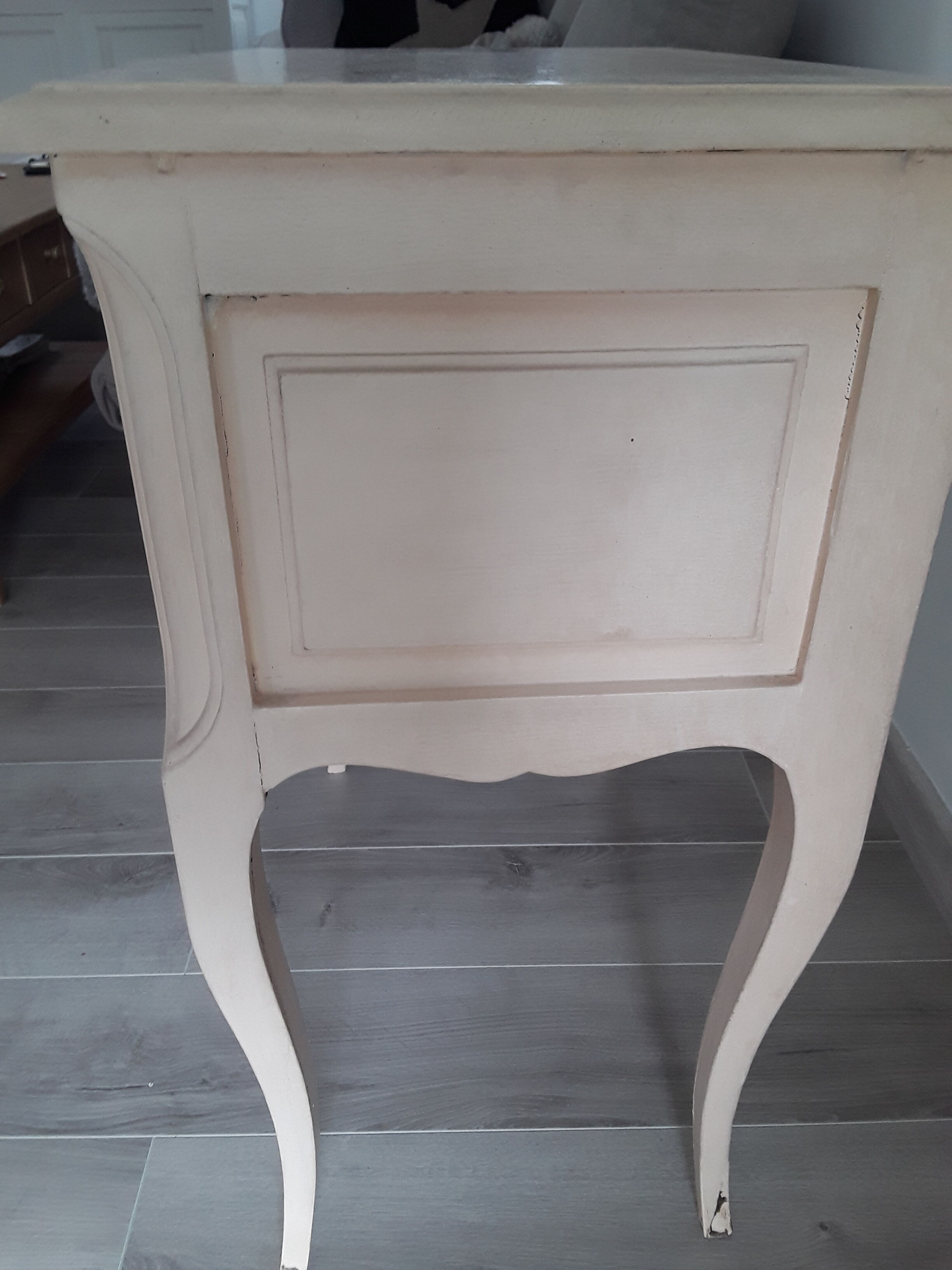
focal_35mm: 27
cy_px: 635
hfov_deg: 51.4
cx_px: 476
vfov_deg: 65.3
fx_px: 990
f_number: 1.9
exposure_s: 1/30
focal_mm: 2.91
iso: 64
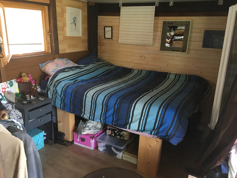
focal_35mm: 29
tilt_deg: -16.2
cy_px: 89
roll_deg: -1.5
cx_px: 118
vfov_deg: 48.2
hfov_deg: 61.7
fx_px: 199
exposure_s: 1/33
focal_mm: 4.15
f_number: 2.2
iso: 160
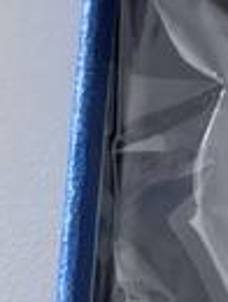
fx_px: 1260
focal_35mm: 144
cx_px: 510
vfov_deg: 13.7
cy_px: 149
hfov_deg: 9.4
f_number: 1.6
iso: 320
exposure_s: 1/60
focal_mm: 5.96
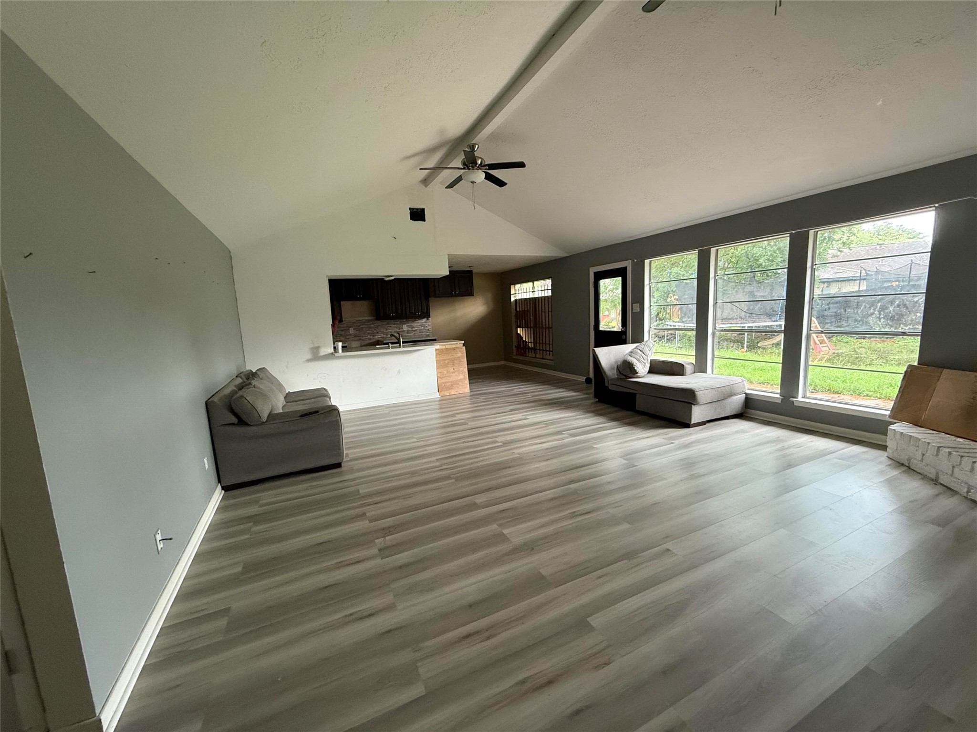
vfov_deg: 85.7
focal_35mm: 14
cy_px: 366
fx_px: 395
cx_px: 488
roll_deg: +2.9
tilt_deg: -6.5
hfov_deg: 102.1
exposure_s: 1/65
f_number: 2.2
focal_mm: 2.22
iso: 320
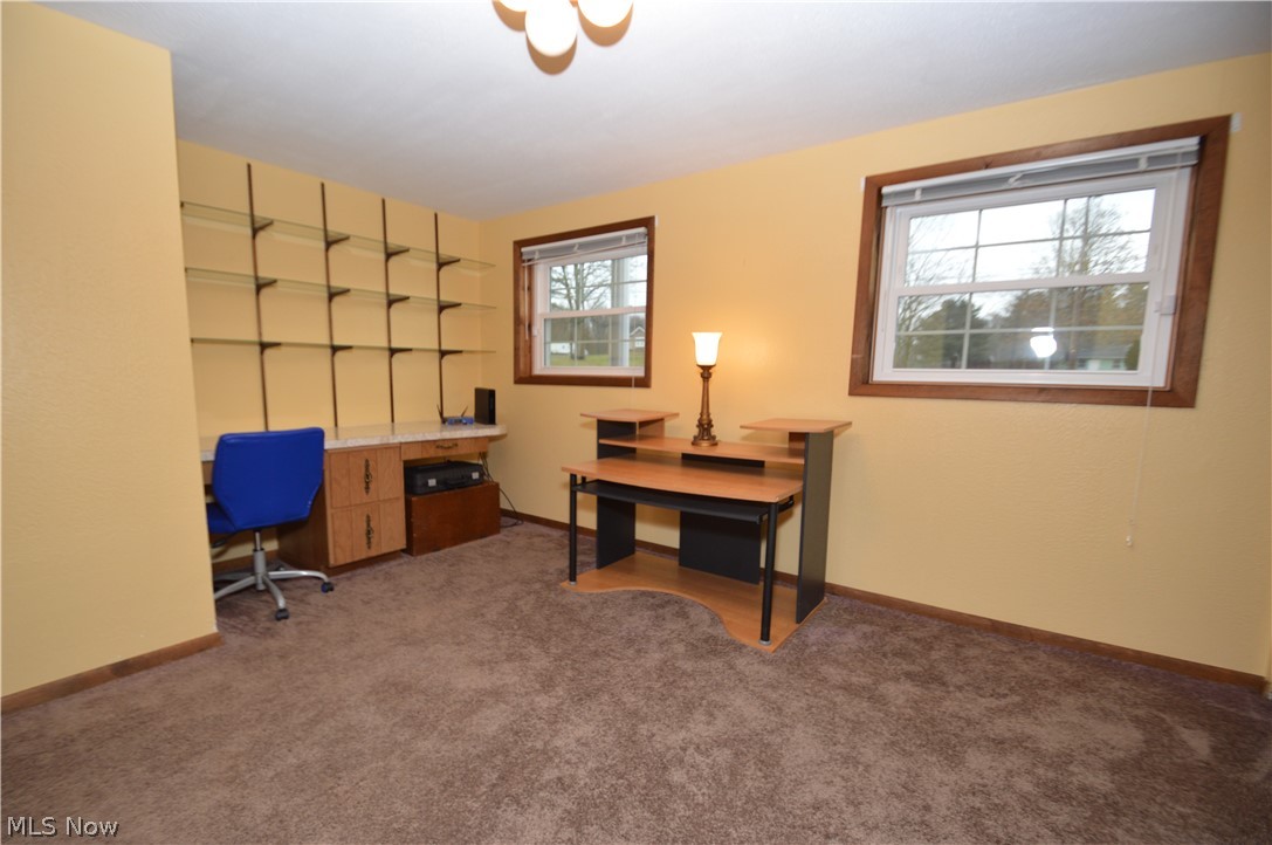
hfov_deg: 100.5
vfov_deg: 77.2
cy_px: 422
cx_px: 636
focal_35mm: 15
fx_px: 529
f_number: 4
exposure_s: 1/60
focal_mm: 10
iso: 400
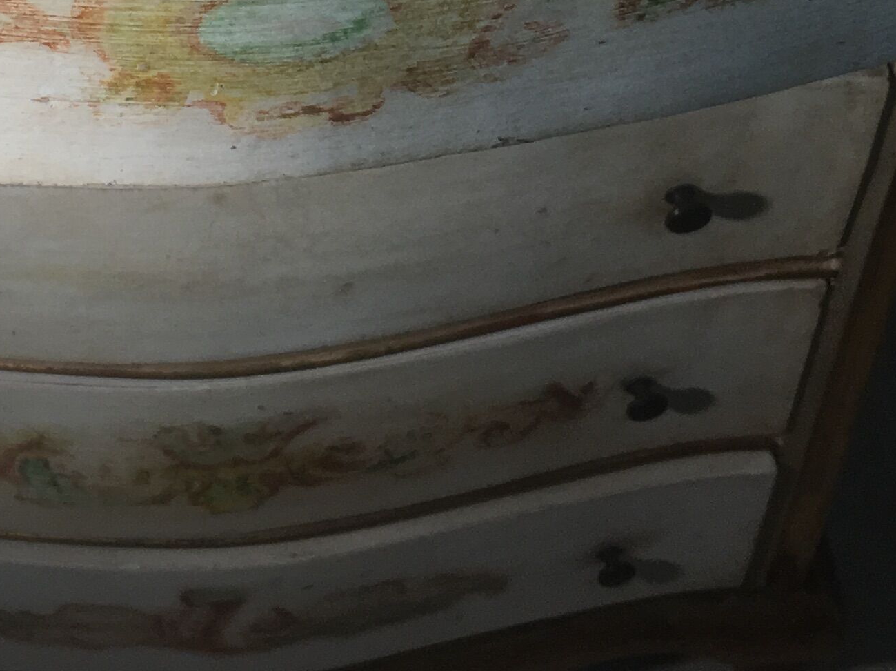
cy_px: -216
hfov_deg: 21.5
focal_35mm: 90
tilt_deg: -46.9
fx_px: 2329
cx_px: 192
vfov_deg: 15.6
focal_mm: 4.15
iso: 25
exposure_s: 1/50
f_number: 2.2
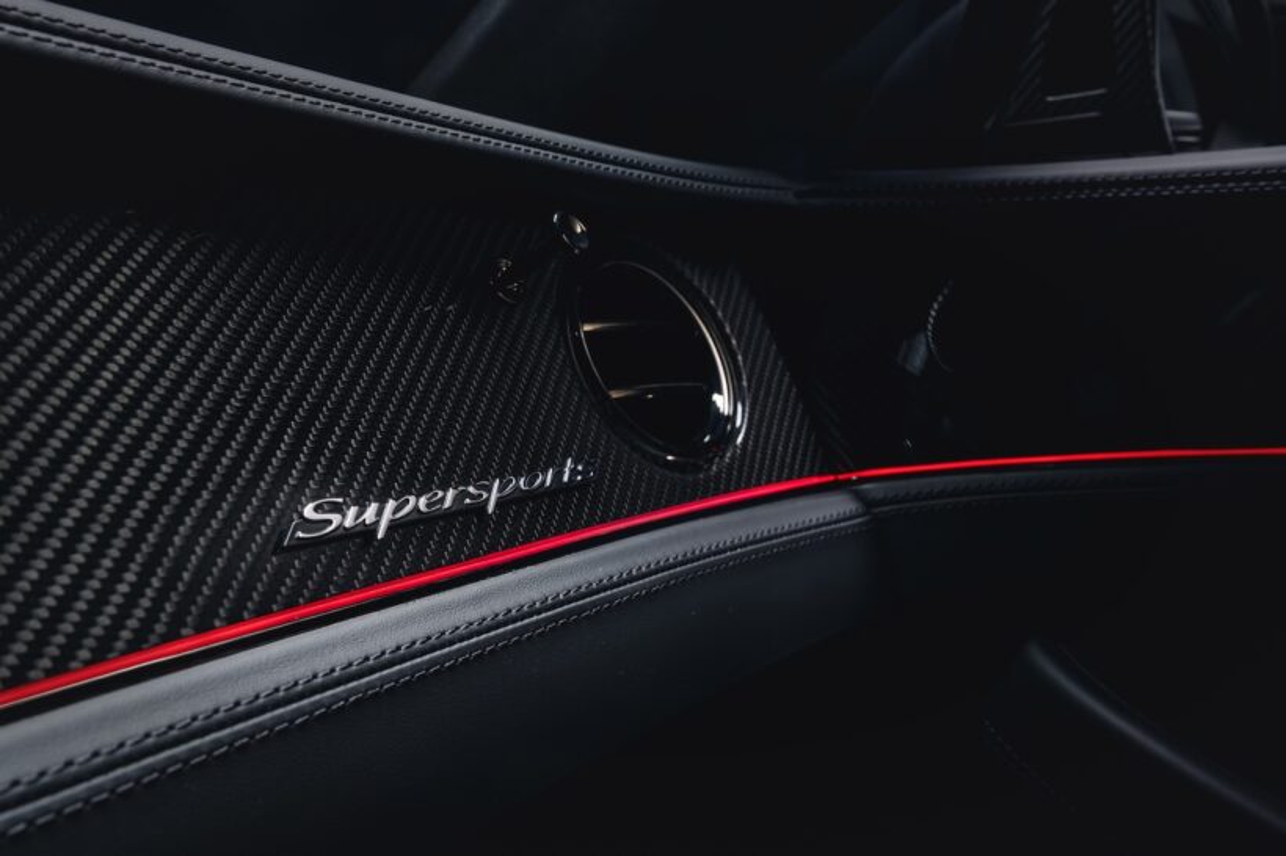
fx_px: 1000
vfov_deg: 46.4
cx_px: 643
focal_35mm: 28
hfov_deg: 65.5
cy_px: 428
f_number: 11
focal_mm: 28
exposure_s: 3.2
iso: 100
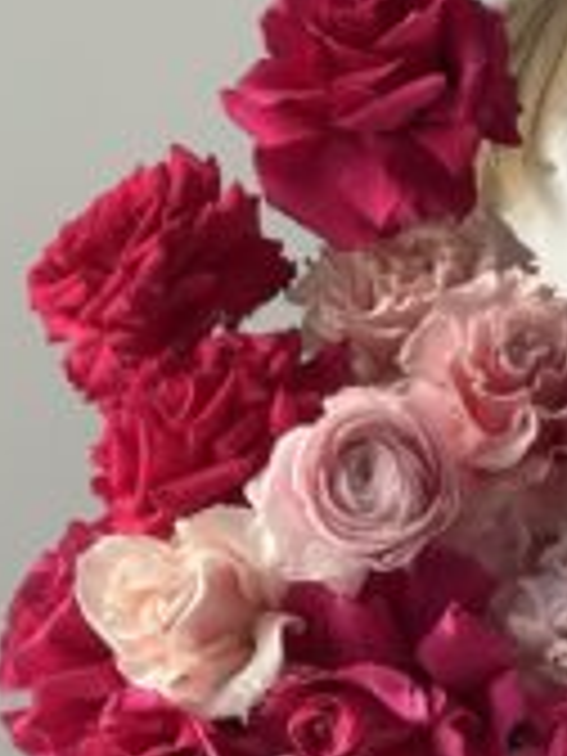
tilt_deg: -6.8
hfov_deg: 5.2
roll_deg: -0.5
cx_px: 616
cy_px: 742
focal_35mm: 285
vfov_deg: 6.9
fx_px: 6224
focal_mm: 15.66
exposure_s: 1/218
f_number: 2.8
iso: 50
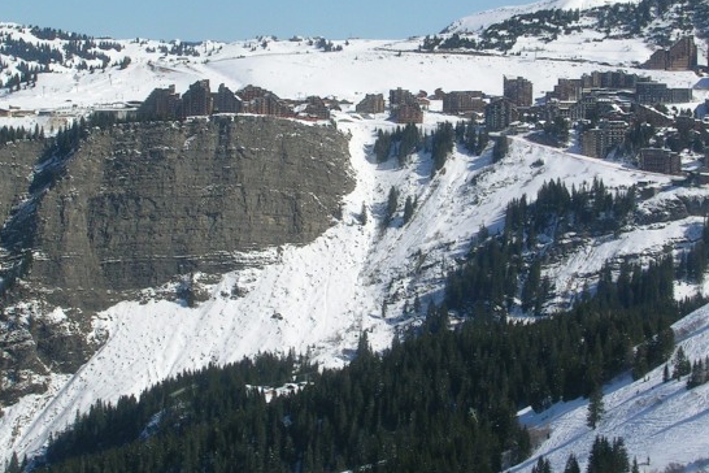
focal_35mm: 131
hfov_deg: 15.6
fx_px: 2580
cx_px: 405
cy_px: 188
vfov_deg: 10.5
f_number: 7.1
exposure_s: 1/473
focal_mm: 13
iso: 50
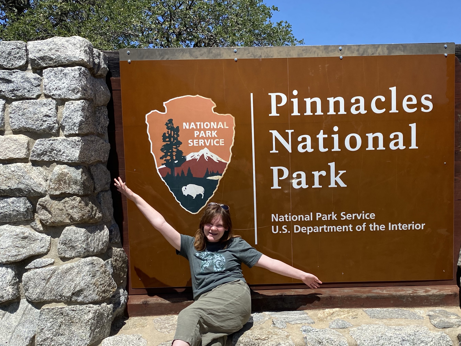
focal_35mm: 39
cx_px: 283
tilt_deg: -5.4
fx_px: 519
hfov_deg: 47.5
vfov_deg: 36.5
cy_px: 228
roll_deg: +0.7
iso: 32
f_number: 1.8
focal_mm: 4.25
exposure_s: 1/2890
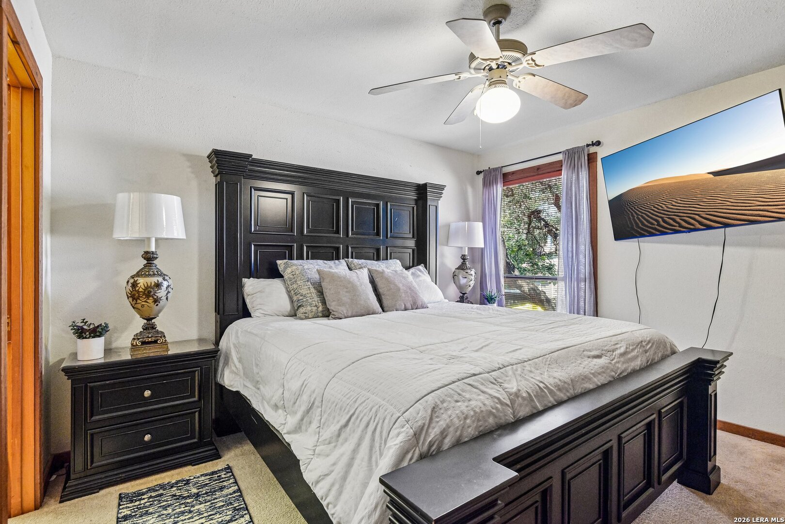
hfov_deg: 93.3
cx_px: 392
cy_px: 262
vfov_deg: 70.4
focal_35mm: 17
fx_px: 371
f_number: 8
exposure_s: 1/15
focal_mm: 17
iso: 2500
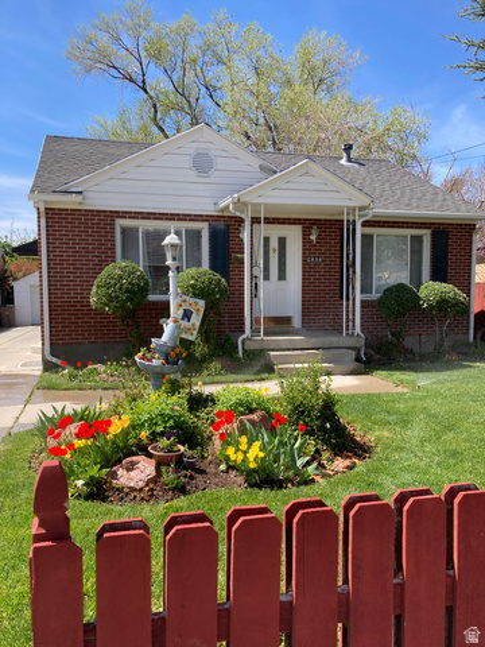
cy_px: 324
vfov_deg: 63.4
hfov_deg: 49.7
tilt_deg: -5.5
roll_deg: +0.4
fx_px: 523
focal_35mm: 28
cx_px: 242
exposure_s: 1/1033
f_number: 1.8
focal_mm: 3.99
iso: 20
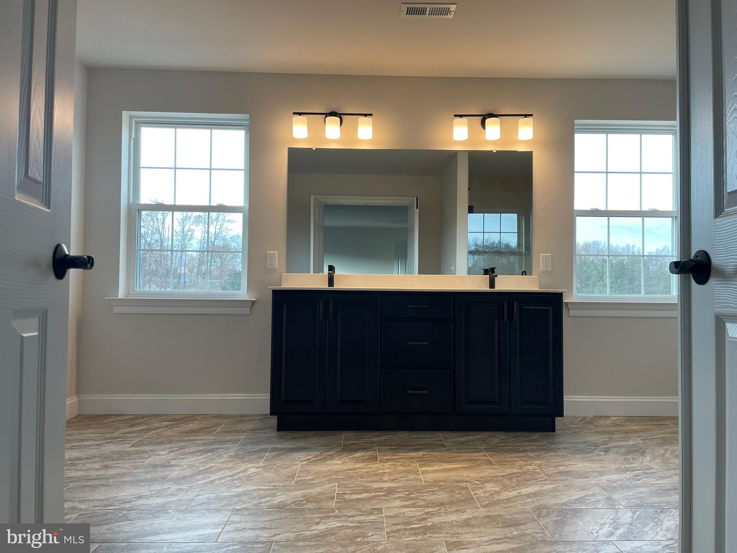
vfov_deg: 53.1
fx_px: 554
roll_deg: -0.6
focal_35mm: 26
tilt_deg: +1.4
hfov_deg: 67.3
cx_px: 368
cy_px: 276
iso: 50
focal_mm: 4.2
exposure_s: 1/120
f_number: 1.6
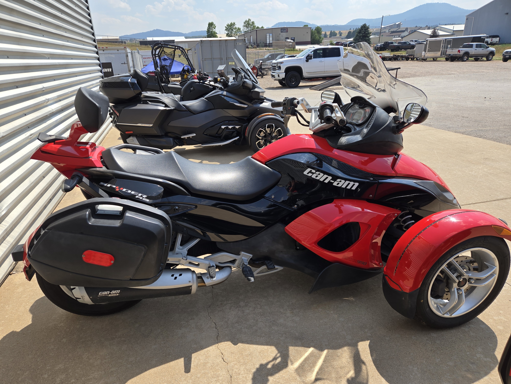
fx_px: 340
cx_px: 256
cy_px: 192
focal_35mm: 23
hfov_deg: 73.9
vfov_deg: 58.9
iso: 25
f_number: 1.8
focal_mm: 5.4
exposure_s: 1/1457
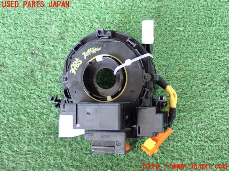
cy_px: 86
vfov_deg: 27.0
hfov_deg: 35.5
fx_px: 357
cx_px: 114
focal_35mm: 54
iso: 800
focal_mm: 9.65
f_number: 3.3
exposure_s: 1/40
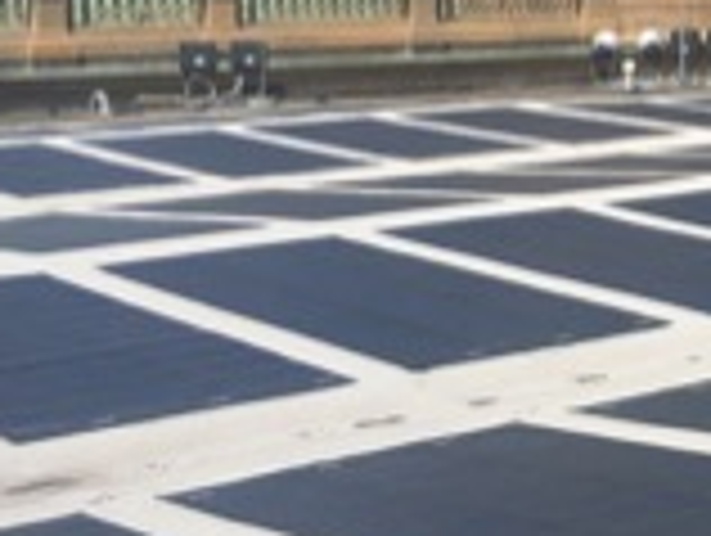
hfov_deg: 17.9
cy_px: 52
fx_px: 2016
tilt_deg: -0.5
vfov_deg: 15.0
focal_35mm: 98
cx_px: 1060
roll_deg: +0.5
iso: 25
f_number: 2.2
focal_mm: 4.15
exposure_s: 1/2849
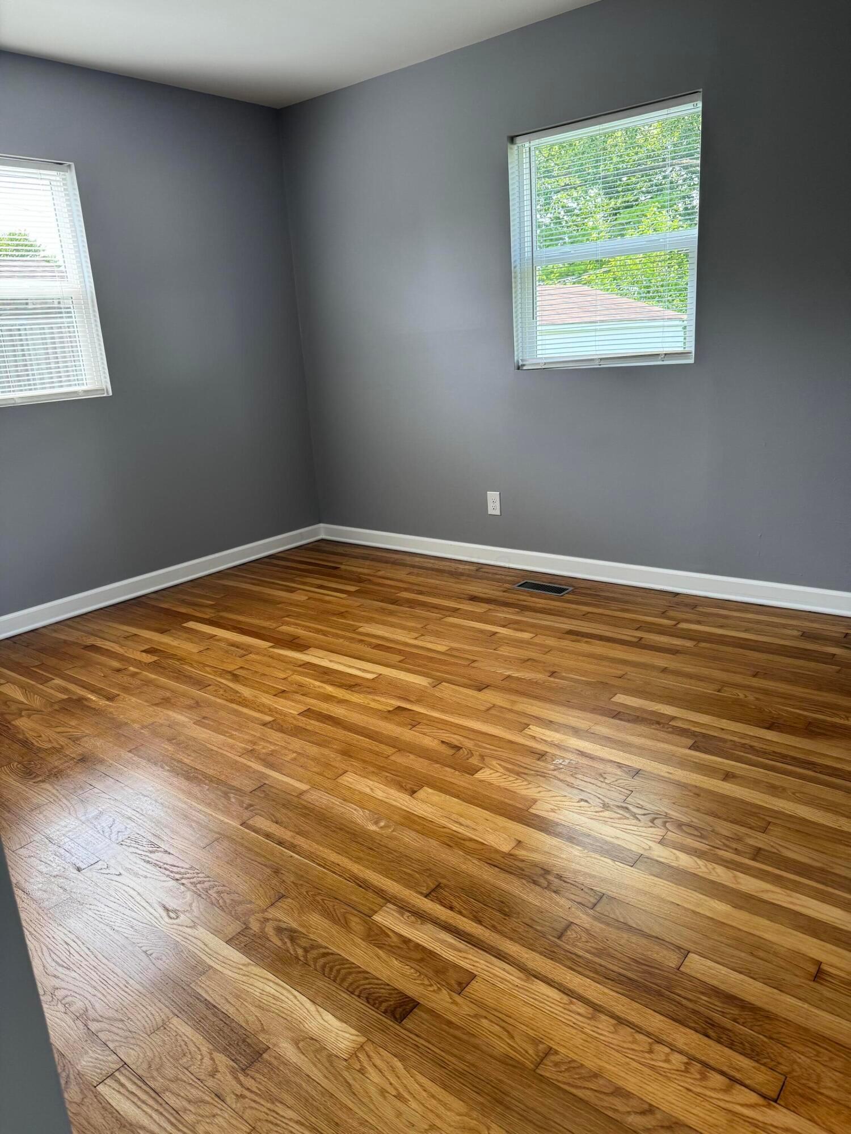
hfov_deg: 56.8
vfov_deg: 71.6
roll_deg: +4.3
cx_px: 426
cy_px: 567
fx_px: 787
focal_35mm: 24
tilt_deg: -15.6
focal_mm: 6.76
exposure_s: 1/121
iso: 160
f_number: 1.78
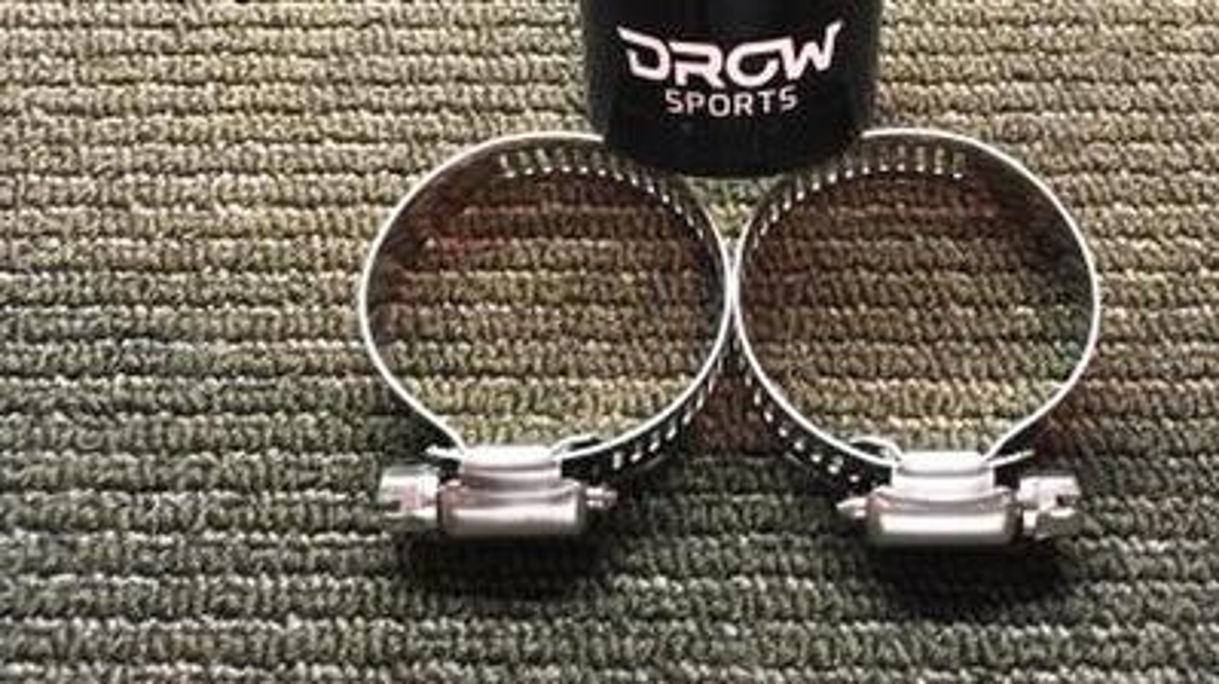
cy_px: 180
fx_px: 1228
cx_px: 709
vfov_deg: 30.7
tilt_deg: -60.4
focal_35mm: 38
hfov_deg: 52.6
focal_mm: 4.15
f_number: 2.2
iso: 200
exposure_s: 1/17
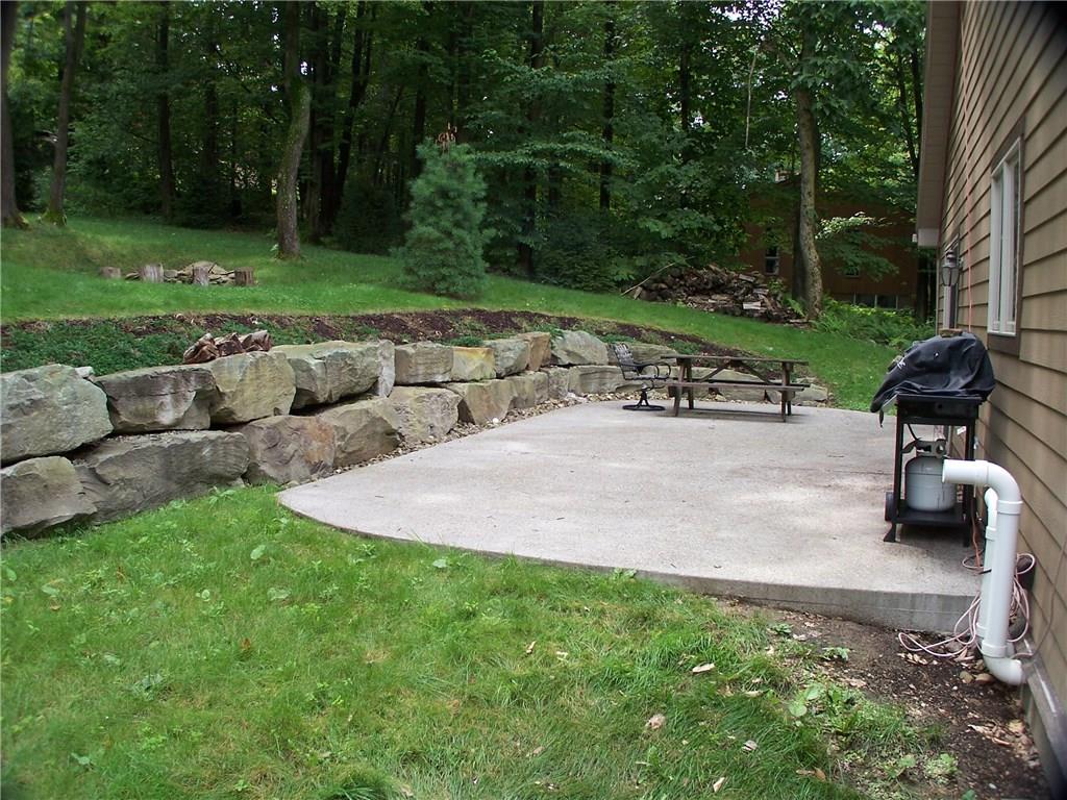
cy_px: 400
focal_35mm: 38
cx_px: 534
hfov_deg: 49.0
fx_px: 1171
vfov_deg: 37.7
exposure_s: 1/180
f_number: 2.8
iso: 80
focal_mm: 6.3
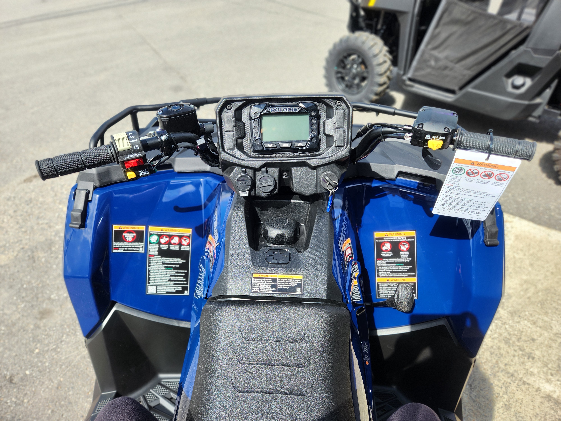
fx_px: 373
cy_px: 210
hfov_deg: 73.9
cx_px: 280
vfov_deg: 58.9
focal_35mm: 23
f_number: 1.8
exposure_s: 1/784
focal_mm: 5.4
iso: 20
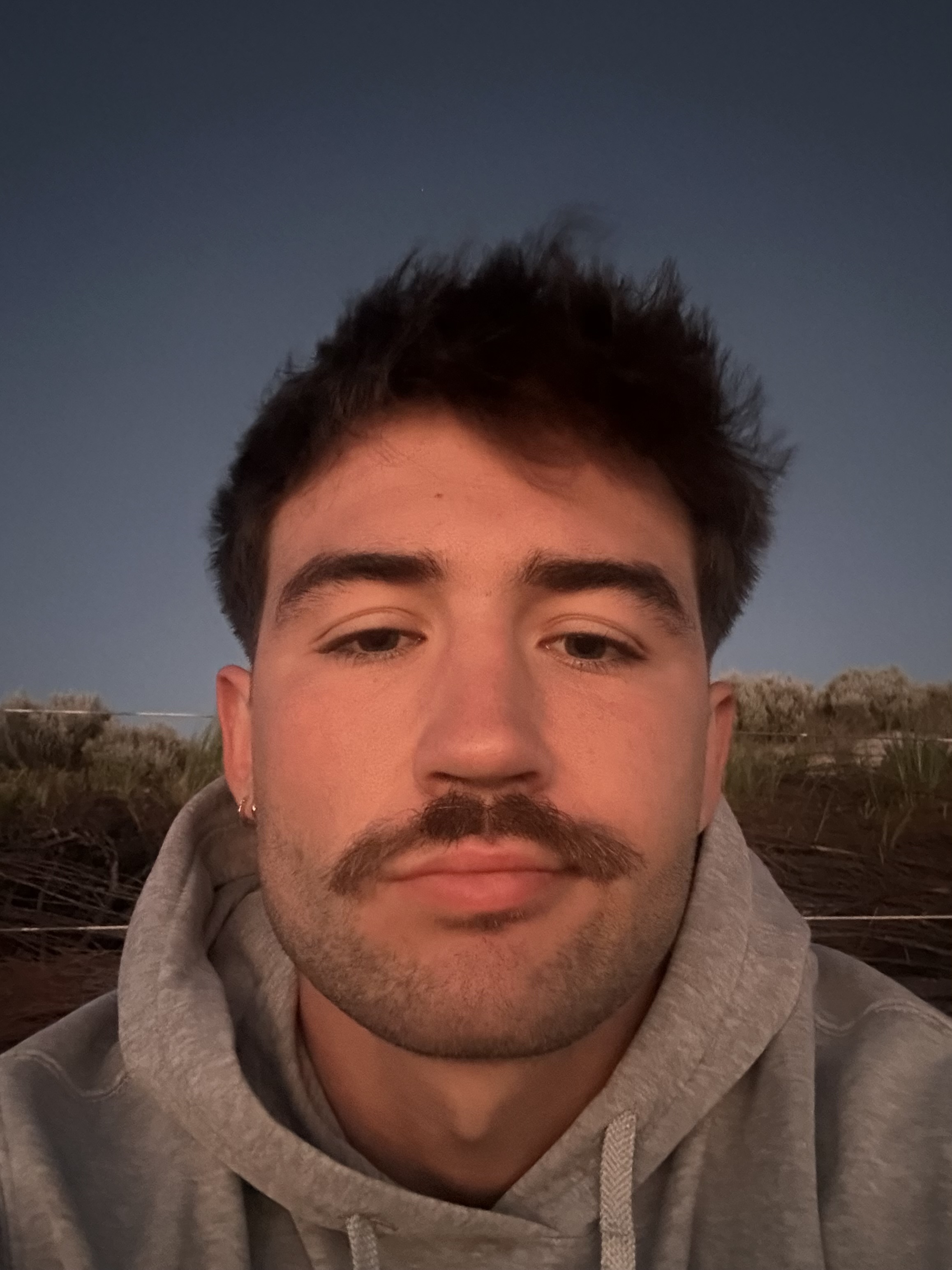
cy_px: 635
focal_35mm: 30
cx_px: 476
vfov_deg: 60.0
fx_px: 1100
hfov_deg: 46.8
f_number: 1.9
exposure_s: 1/15
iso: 1250
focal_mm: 2.69
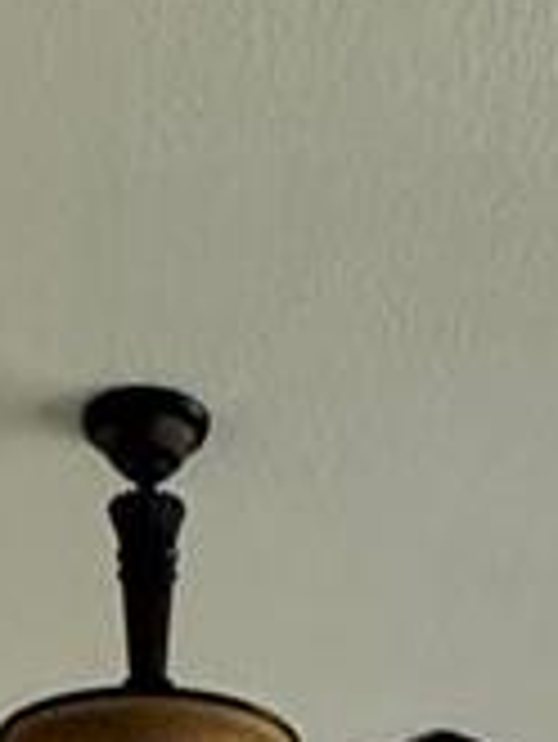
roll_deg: +0.1
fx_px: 2189
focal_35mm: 102
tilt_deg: -6.4
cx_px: 284
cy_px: 1880
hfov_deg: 14.5
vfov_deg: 13.2
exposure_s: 1/60
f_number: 2.2
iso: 640
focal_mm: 2.22
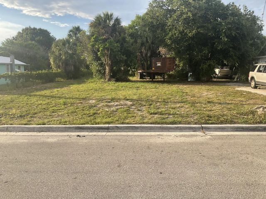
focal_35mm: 29
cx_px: 133
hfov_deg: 61.7
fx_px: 223
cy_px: 100
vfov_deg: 48.2
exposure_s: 1/593
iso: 16
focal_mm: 3
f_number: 1.8
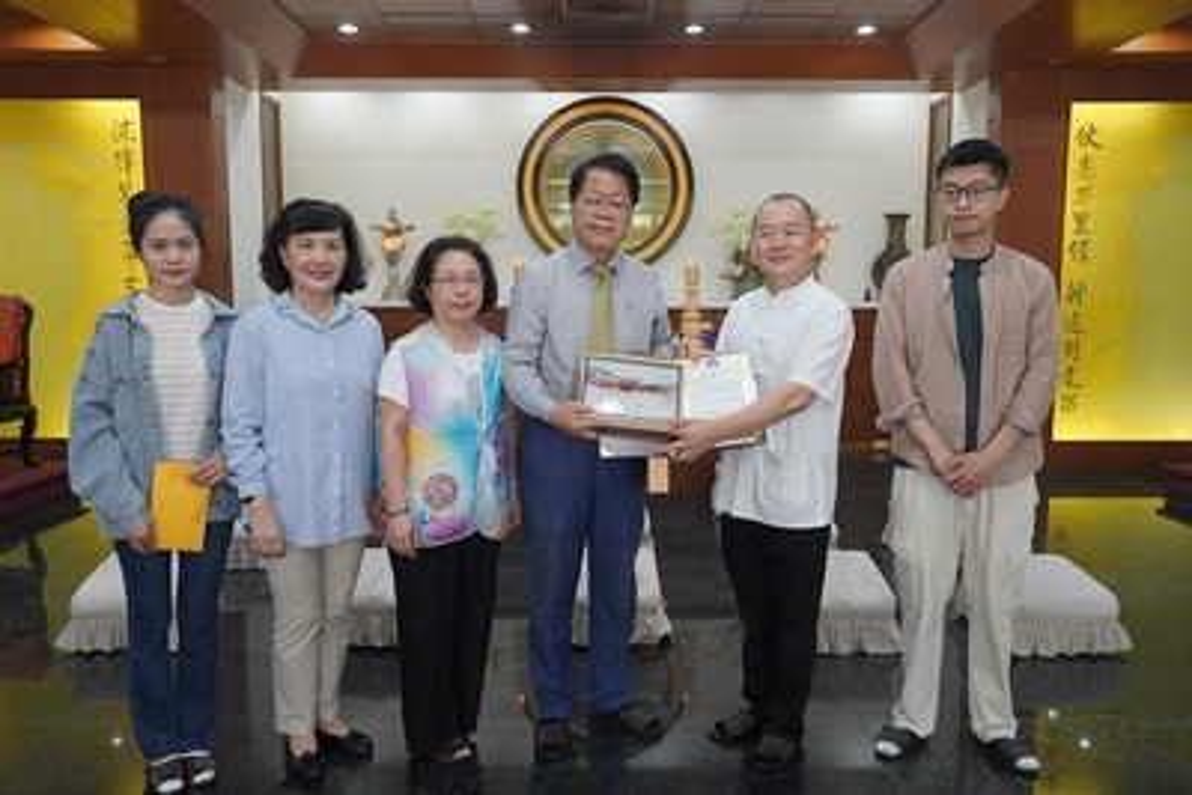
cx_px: 596
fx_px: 944
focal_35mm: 28
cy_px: 398
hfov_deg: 64.5
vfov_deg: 45.7
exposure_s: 1/160
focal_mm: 19
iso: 1000
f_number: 4
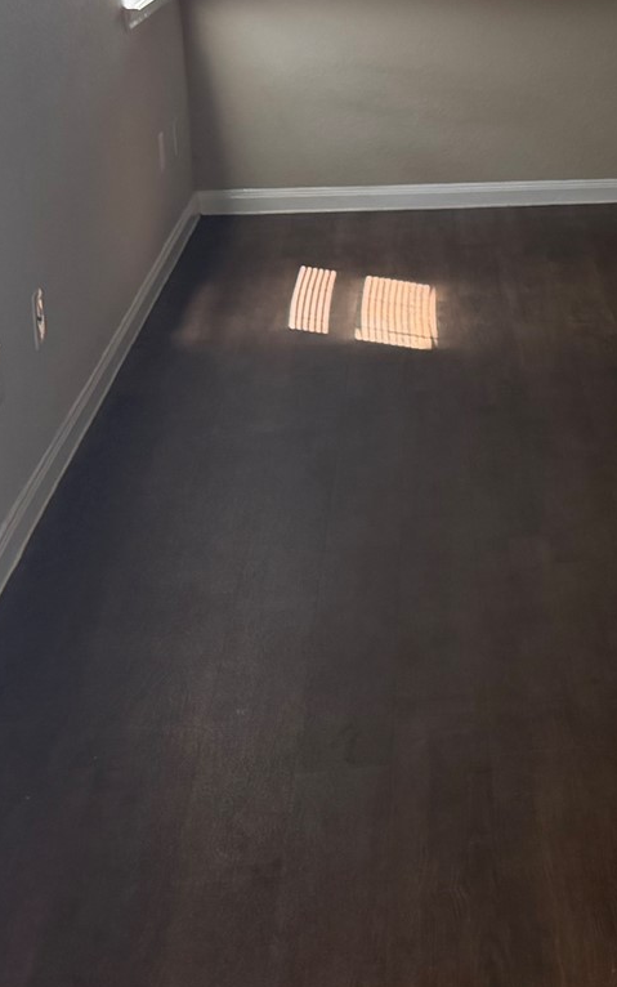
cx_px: 790
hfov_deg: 18.0
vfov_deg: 29.7
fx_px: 1829
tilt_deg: -14.4
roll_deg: +0.4
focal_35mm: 68
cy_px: 241
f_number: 1.78
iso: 200
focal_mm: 6.76
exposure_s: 1/88
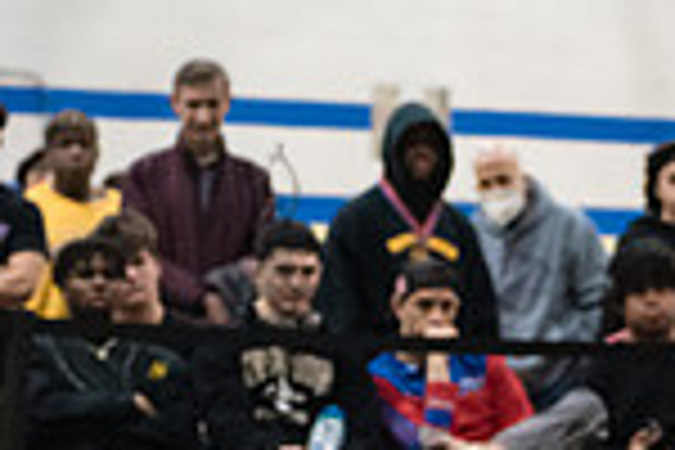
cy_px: 655
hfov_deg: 8.6
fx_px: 4500
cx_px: 274
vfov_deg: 5.7
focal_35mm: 240
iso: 8000
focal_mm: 62
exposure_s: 1/500
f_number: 3.2
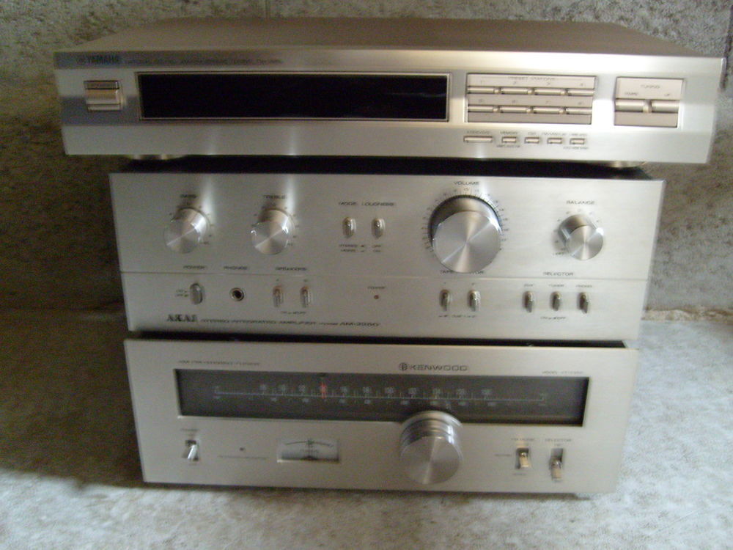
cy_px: 275
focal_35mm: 35
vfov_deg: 40.7
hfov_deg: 52.6
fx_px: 741
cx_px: 366
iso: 400
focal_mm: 5.8
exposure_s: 1/8
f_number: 2.8
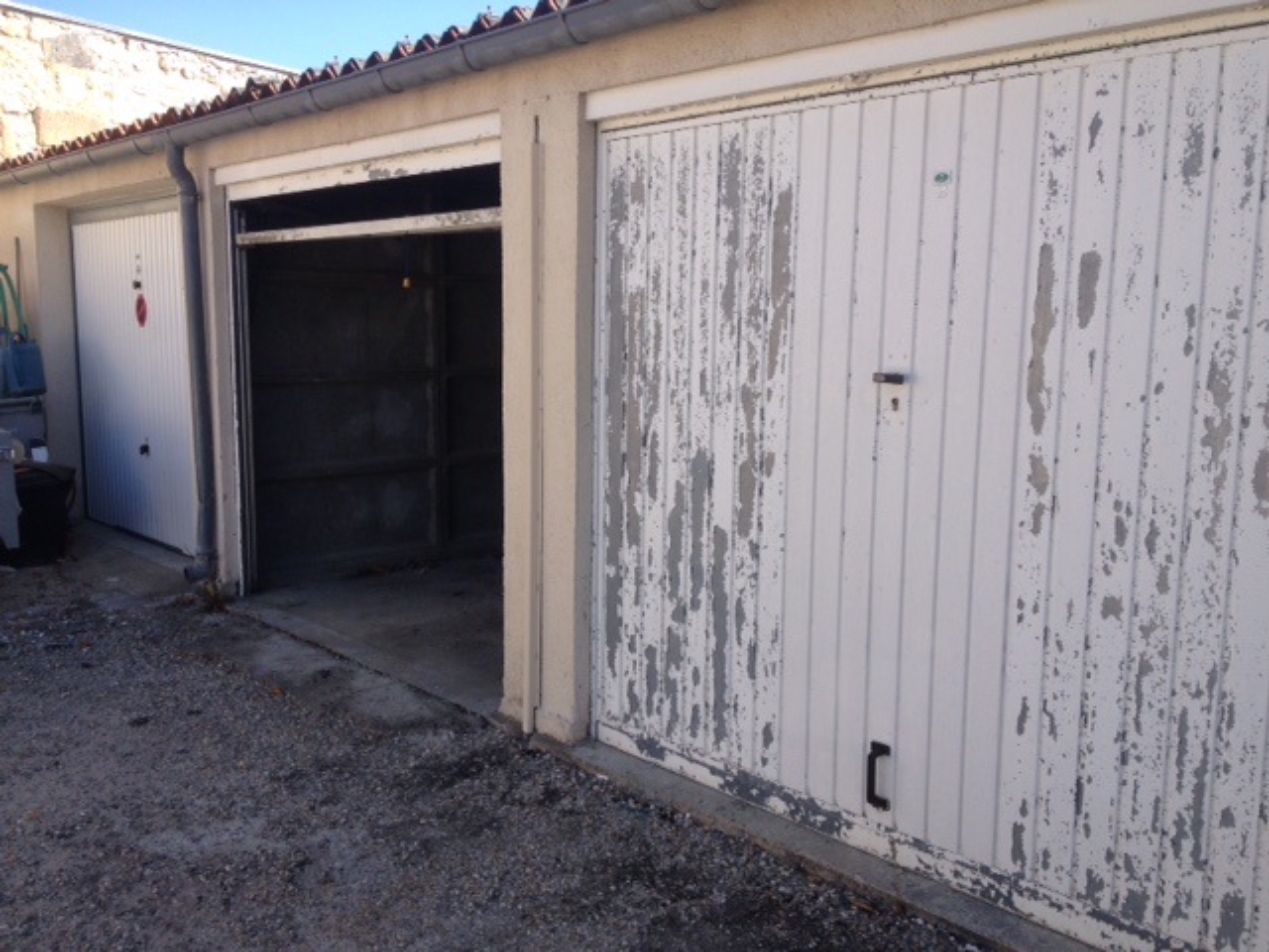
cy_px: 476
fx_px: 1283
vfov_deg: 40.7
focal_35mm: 35
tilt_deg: -11.4
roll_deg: -0.4
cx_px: 634
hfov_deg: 52.6
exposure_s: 1/657
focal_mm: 4.28
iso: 50
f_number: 2.4
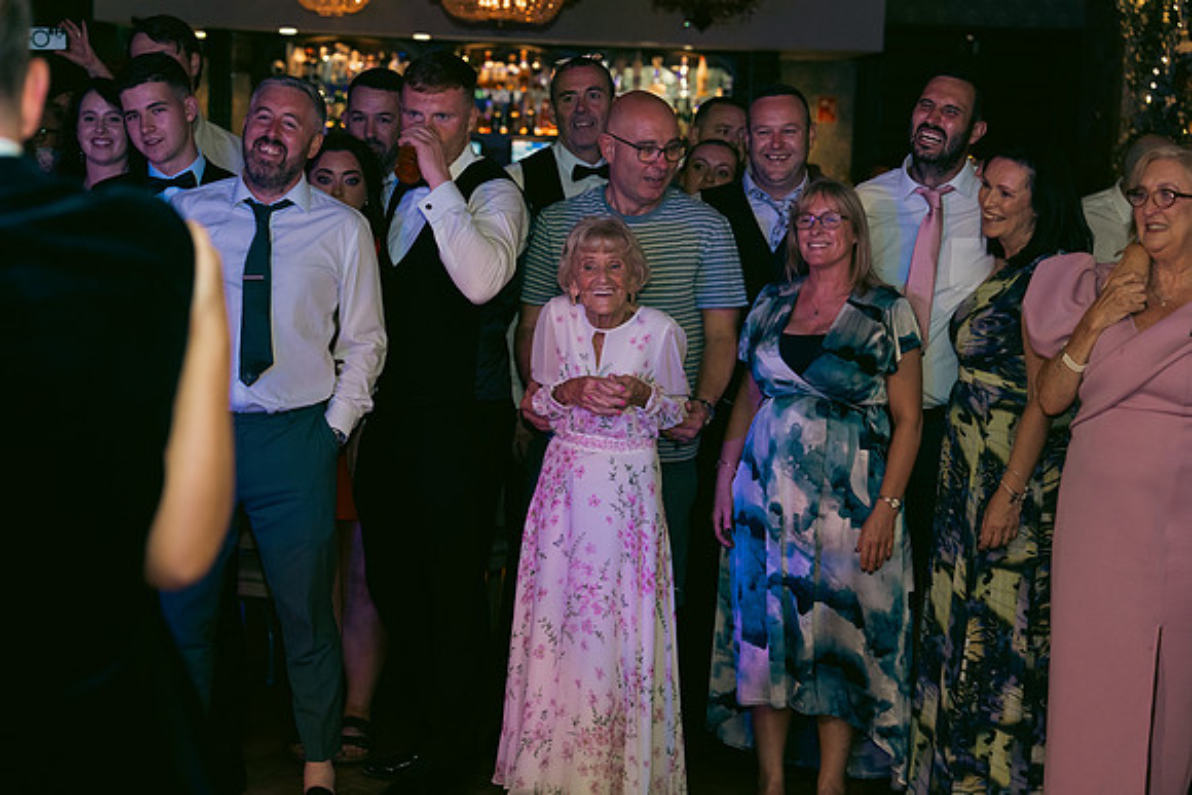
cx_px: 596
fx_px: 2318
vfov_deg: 19.5
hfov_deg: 28.8
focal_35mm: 70
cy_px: 398
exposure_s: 1/160
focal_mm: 70
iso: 2500
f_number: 3.5
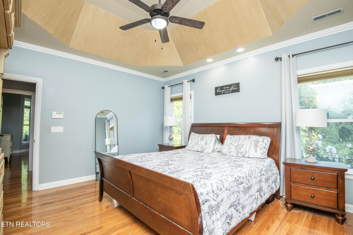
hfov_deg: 96.7
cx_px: 176
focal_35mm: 16
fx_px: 157
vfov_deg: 73.7
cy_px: 118
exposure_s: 1/60
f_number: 9
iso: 500
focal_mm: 16
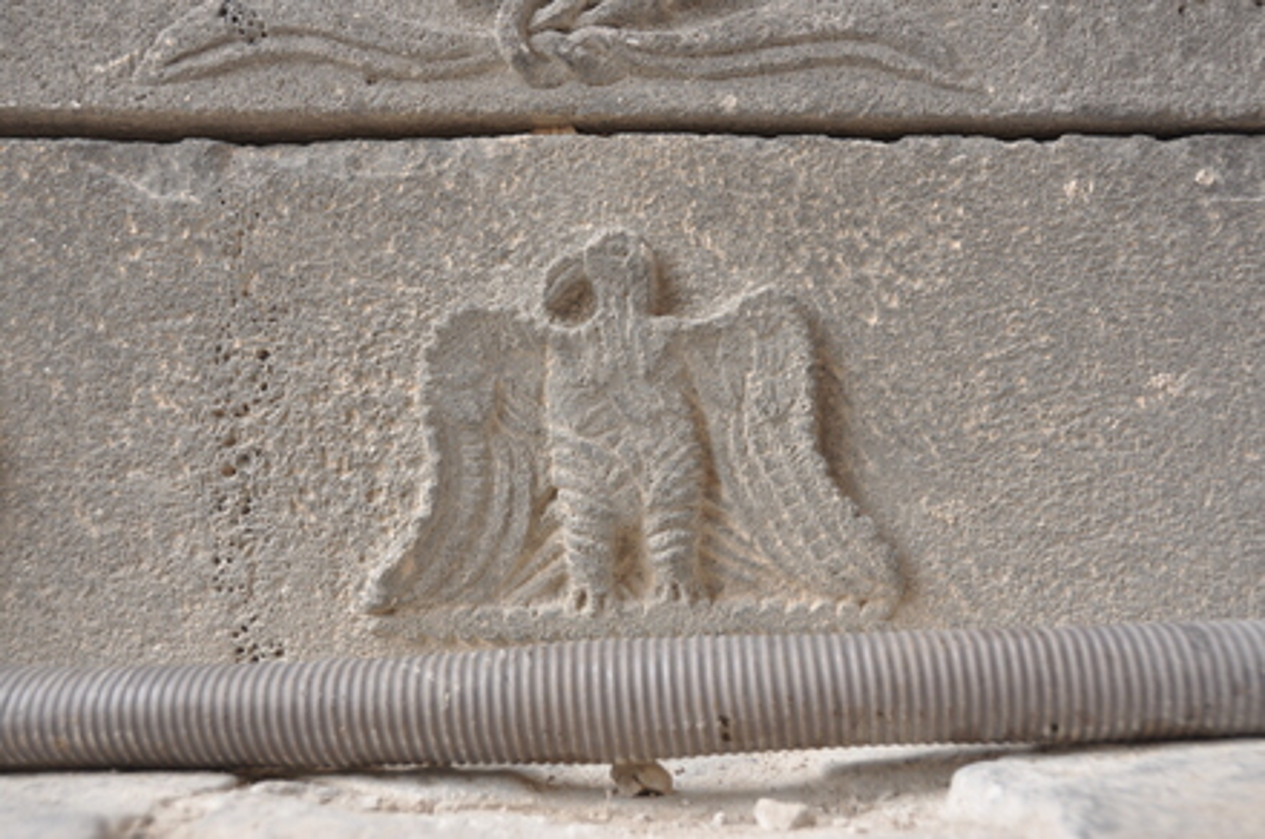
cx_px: 632
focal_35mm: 36
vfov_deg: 36.8
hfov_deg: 53.2
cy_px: 420
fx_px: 1263
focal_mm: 24
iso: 200
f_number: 5
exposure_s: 1/100
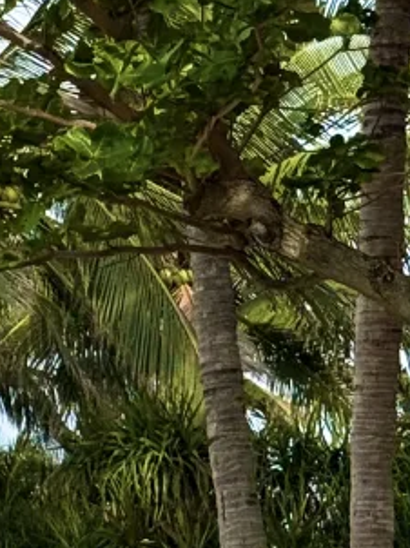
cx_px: -354
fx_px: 3622
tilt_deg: +6.6
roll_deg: -1.0
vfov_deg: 8.7
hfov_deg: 6.3
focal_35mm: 229
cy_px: 240
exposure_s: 1/4329
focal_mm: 6.76
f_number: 1.78
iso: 80
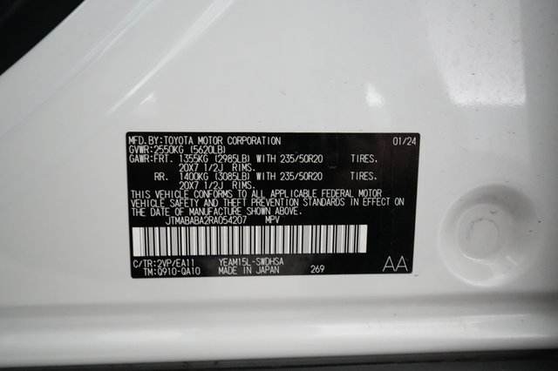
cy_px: 186
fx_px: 372
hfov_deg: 73.8
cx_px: 279
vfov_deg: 53.1
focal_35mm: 24
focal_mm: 24
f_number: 9
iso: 10000
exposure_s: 1/40
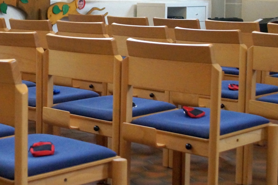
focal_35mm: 88
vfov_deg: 15.5
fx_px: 679
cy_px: 72
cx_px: 54
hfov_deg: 22.8
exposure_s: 1/125
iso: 3200
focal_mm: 28
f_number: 4
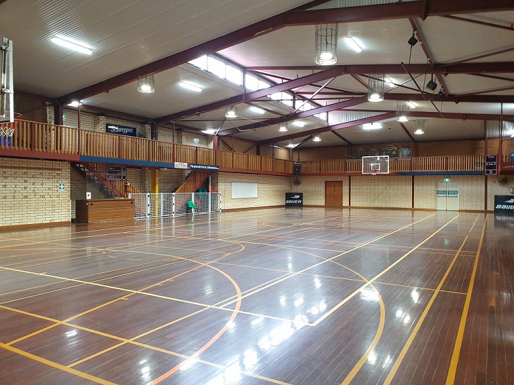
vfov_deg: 53.1
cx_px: 257
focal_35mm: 26
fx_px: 386
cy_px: 192
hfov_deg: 67.3
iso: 320
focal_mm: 4.3
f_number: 2.4
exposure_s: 1/33
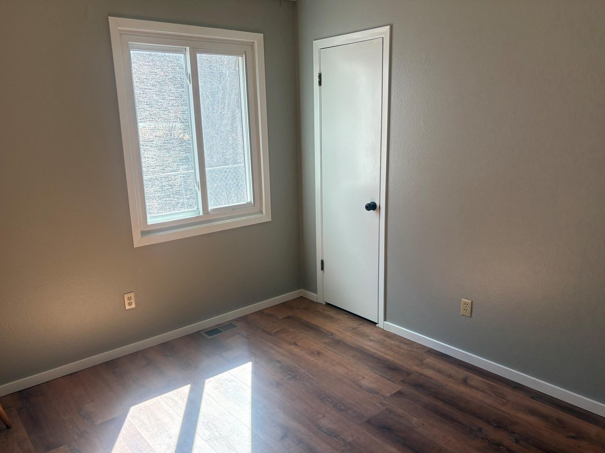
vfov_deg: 51.4
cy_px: 232
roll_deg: +2.3
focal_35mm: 27
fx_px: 472
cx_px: 294
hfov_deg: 65.3
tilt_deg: -13.2
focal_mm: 5.96
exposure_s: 1/156
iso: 80
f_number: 1.6
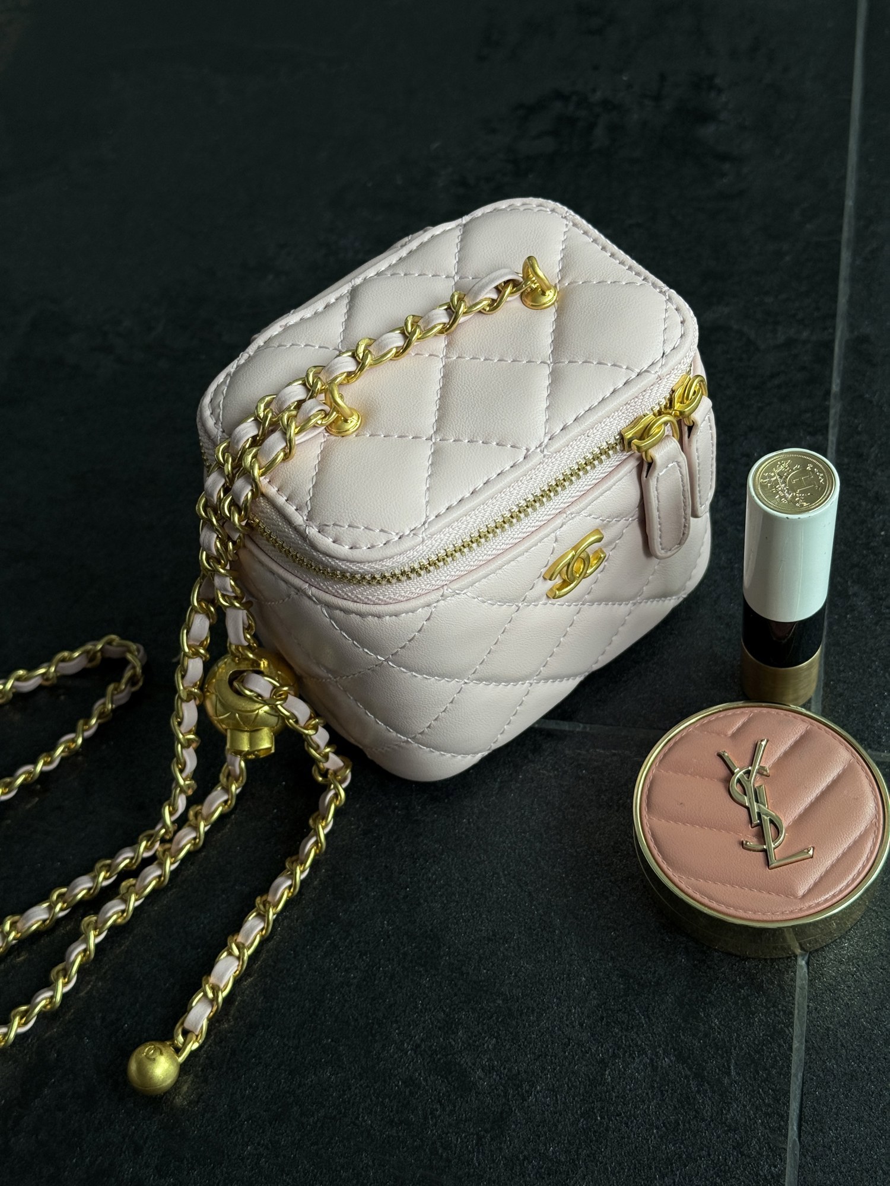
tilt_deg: -54.7
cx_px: 445
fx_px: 1645
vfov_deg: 39.7
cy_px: 593
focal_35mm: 48
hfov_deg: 30.3
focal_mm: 6.76
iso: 50
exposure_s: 1/145
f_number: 1.78
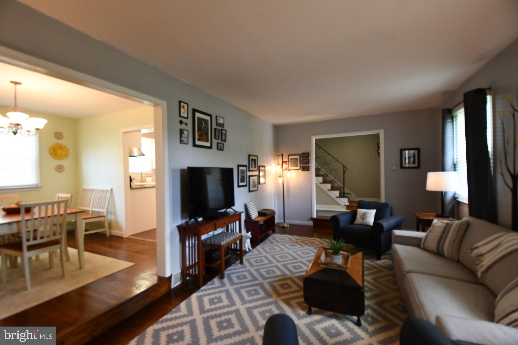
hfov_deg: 100.4
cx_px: 259
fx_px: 216
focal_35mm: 15
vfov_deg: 77.3
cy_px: 172
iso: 1250
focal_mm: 10
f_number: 3.5
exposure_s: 1/125
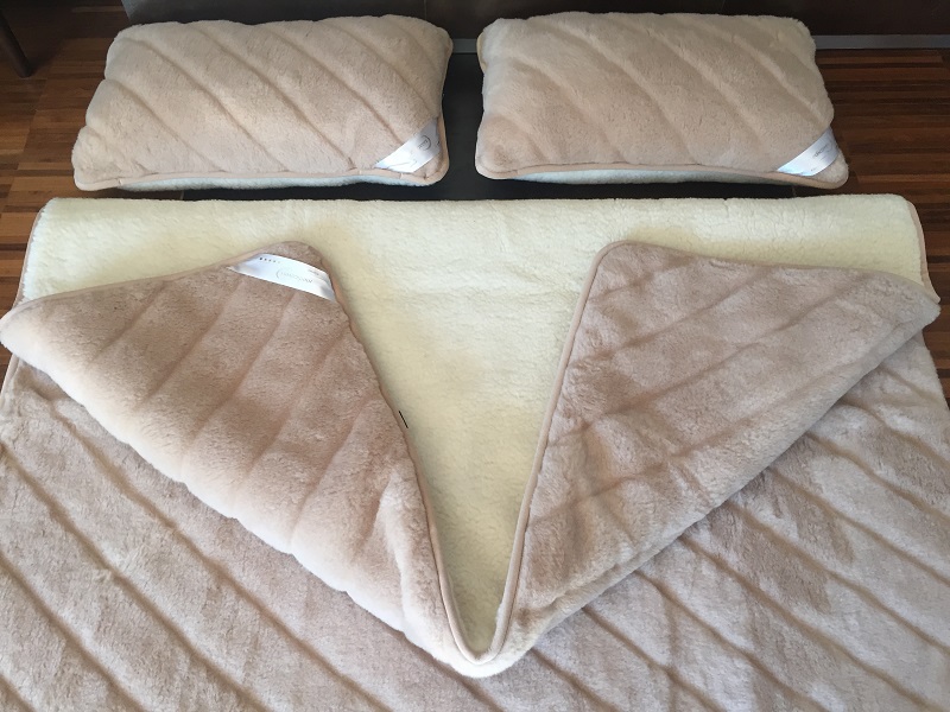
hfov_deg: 61.7
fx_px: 796
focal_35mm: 29
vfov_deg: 48.2
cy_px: 356
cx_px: 475
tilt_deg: -60.2
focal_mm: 4.15
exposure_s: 1/33
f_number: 2.2
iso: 100
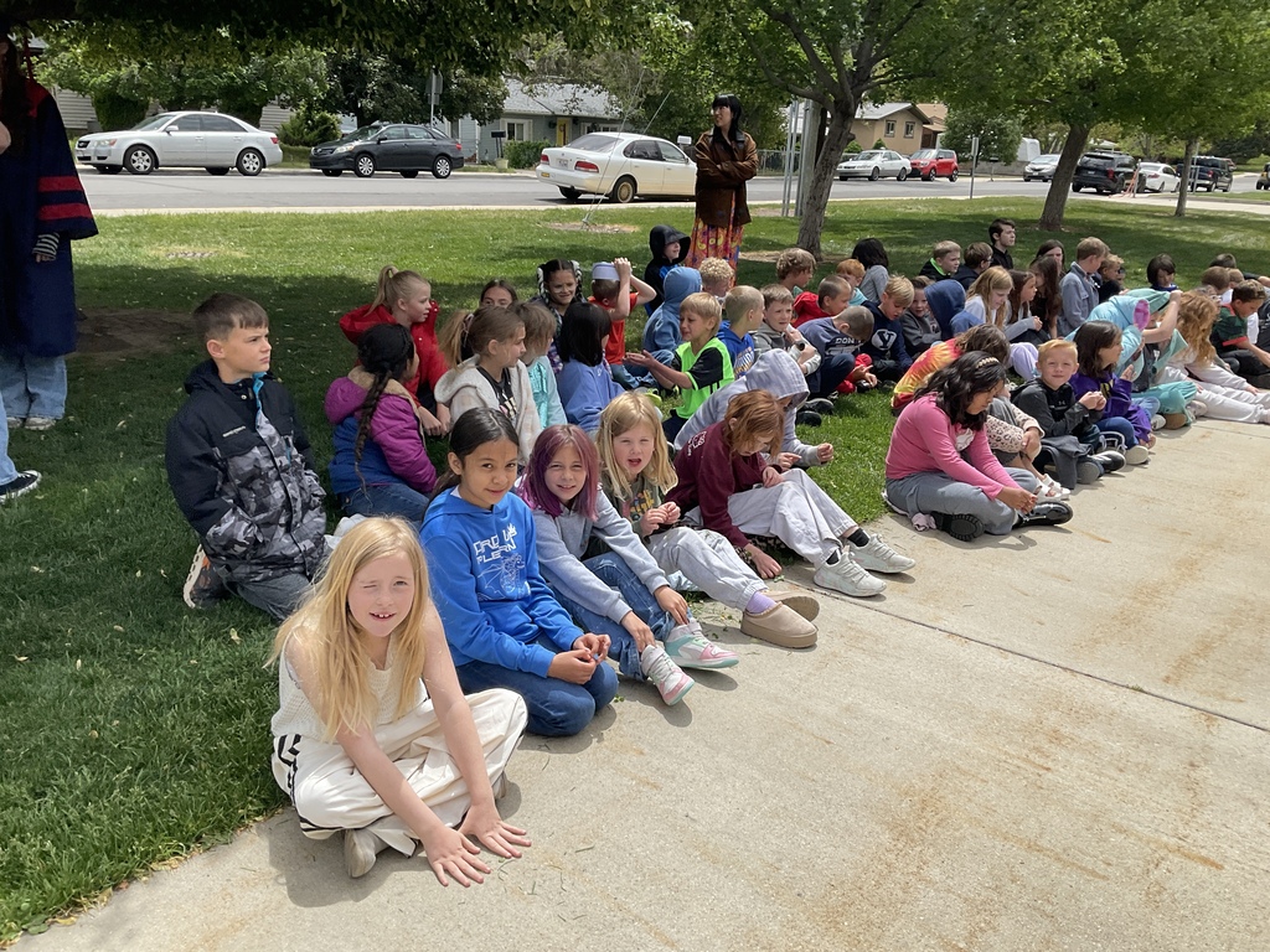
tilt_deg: -16.8
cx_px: 635
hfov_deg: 61.7
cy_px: 476
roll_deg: -1.1
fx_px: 1064
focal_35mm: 29
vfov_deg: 48.2
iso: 16
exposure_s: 1/1984
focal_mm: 3
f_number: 1.8
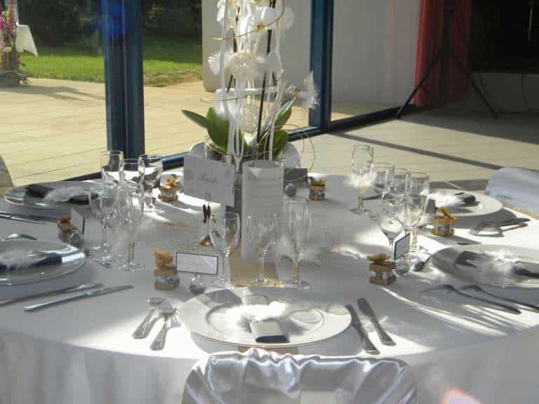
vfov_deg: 26.1
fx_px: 872
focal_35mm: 56
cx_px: 270
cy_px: 202
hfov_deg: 34.3
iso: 80
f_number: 4.1
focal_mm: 10.1
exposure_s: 1/314
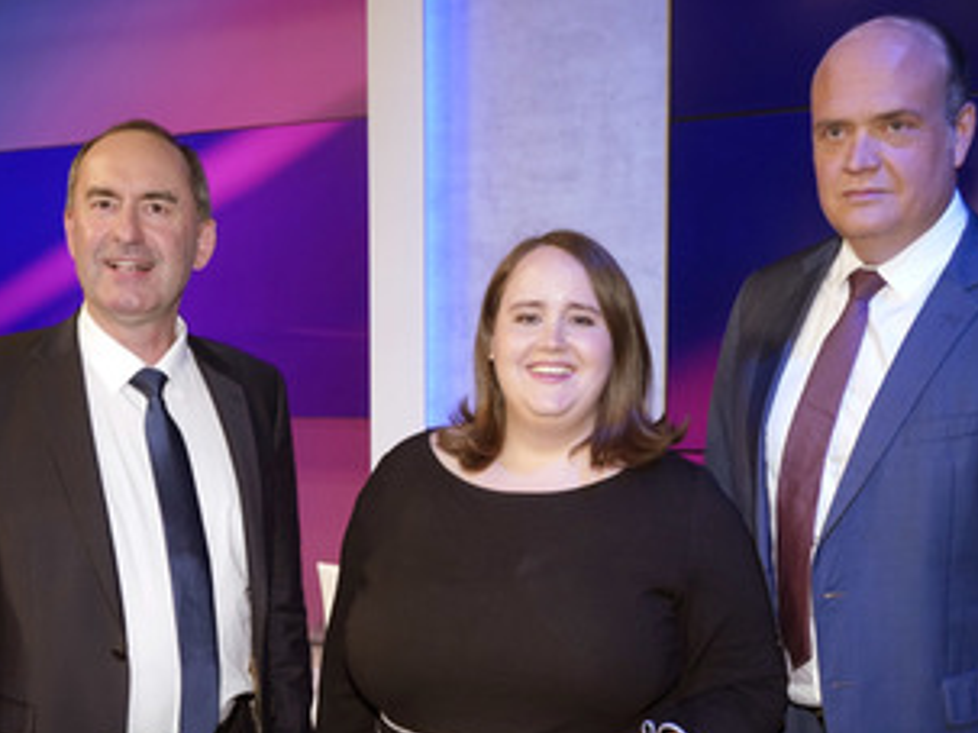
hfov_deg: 46.8
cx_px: 486
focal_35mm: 40
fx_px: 1130
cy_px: 481
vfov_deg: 35.6
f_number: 5
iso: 2000
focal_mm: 28
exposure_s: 1/125
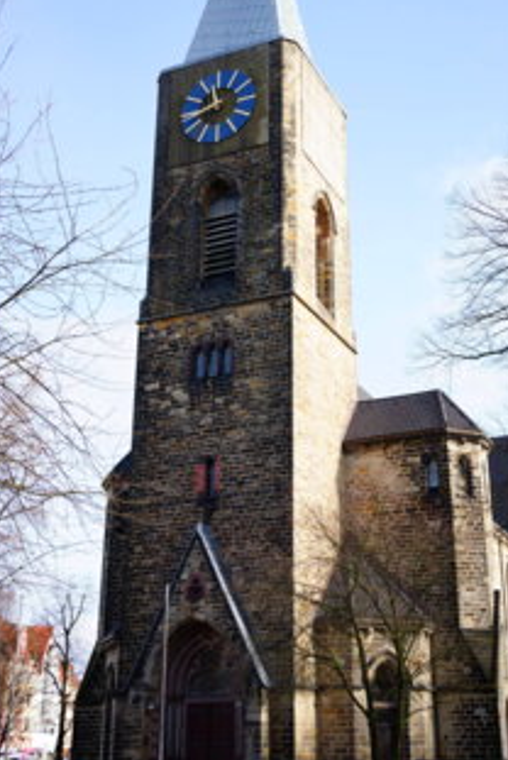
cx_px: 302
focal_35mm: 45
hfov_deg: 29.9
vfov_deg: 43.5
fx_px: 950
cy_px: 337
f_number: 5.6
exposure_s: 1/160
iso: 100
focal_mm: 35
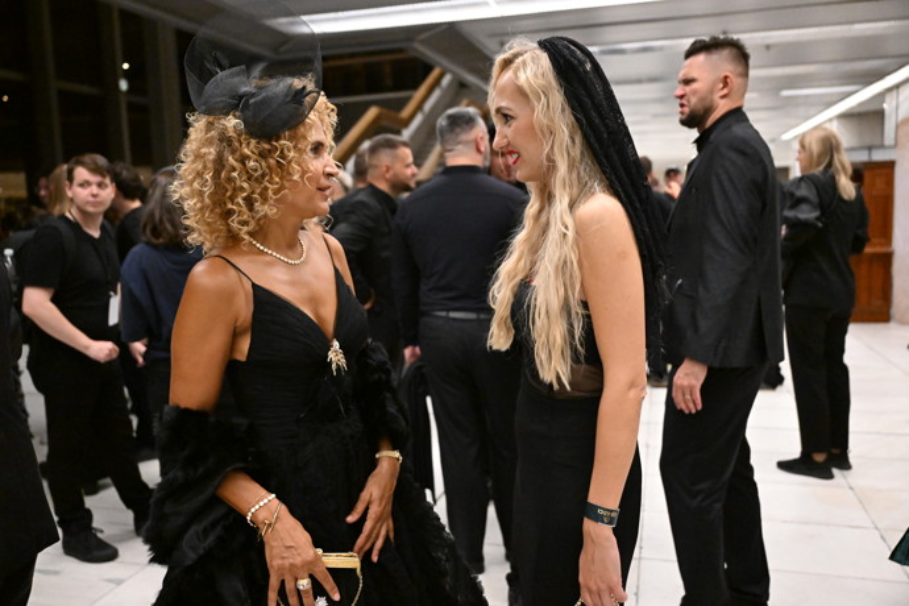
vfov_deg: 43.0
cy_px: 303
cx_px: 454
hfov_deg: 61.1
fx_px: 770
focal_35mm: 30
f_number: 2.8
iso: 12800
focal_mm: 30.5
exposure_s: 1/1000
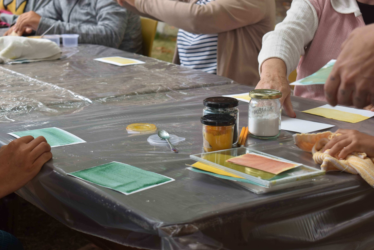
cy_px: 125
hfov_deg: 31.4
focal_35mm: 64
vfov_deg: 21.2
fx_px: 665
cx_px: 184
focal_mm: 42
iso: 250
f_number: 5.6
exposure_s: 1/160
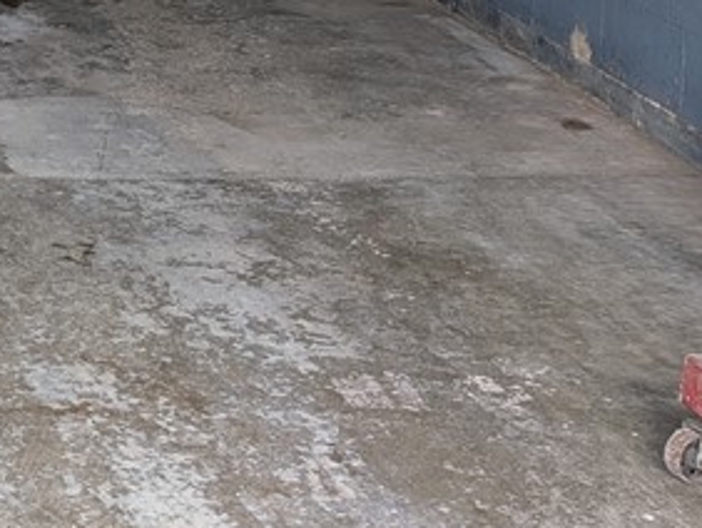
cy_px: -284
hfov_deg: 20.5
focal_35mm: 87
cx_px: -215
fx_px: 1766
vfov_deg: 15.6
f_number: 1.68
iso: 20
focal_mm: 6.9
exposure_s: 1/262
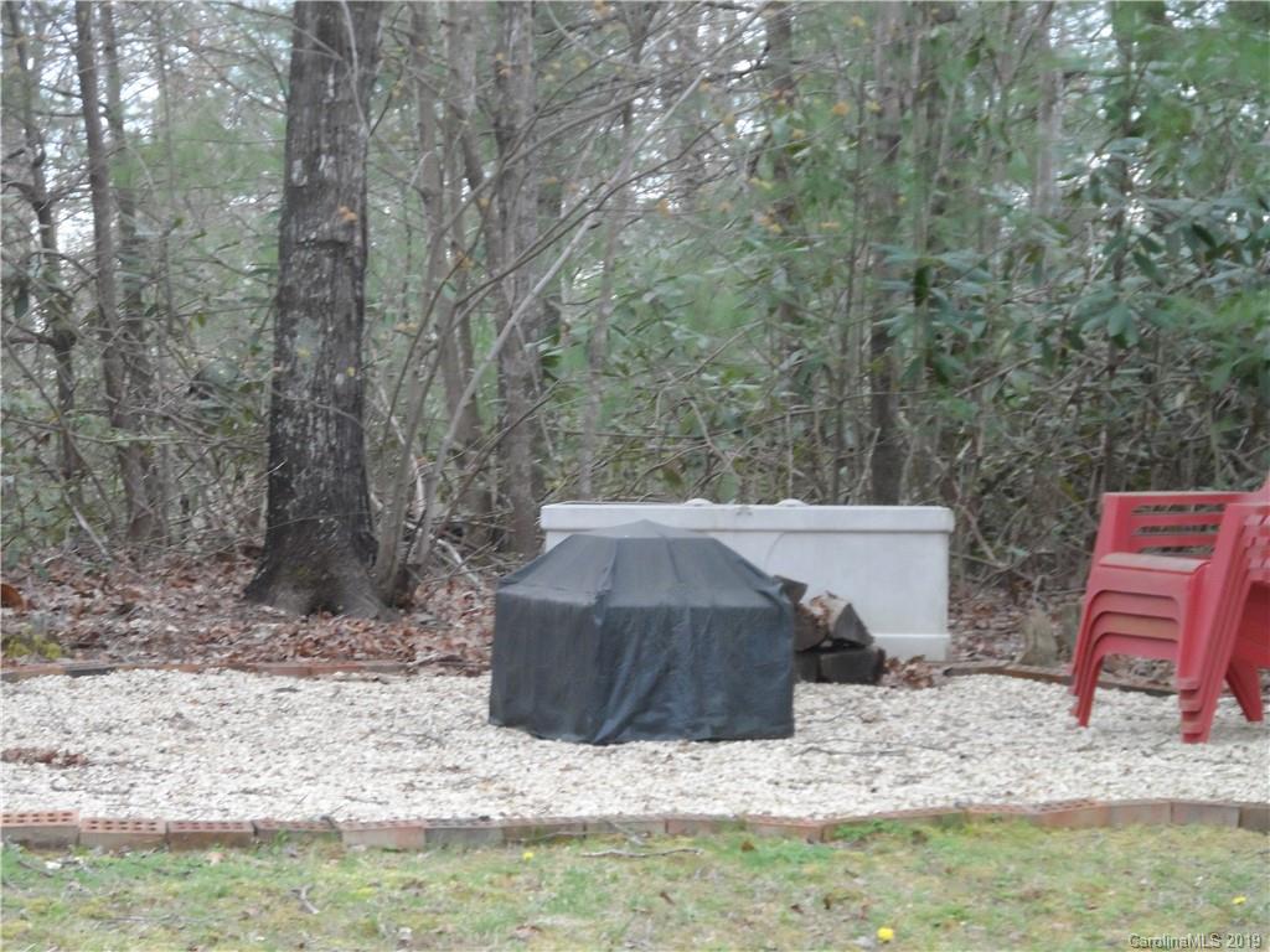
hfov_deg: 11.1
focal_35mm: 178
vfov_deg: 8.3
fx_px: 6531
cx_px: 635
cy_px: 476
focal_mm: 28.9
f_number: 4.5
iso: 400
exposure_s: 1/90
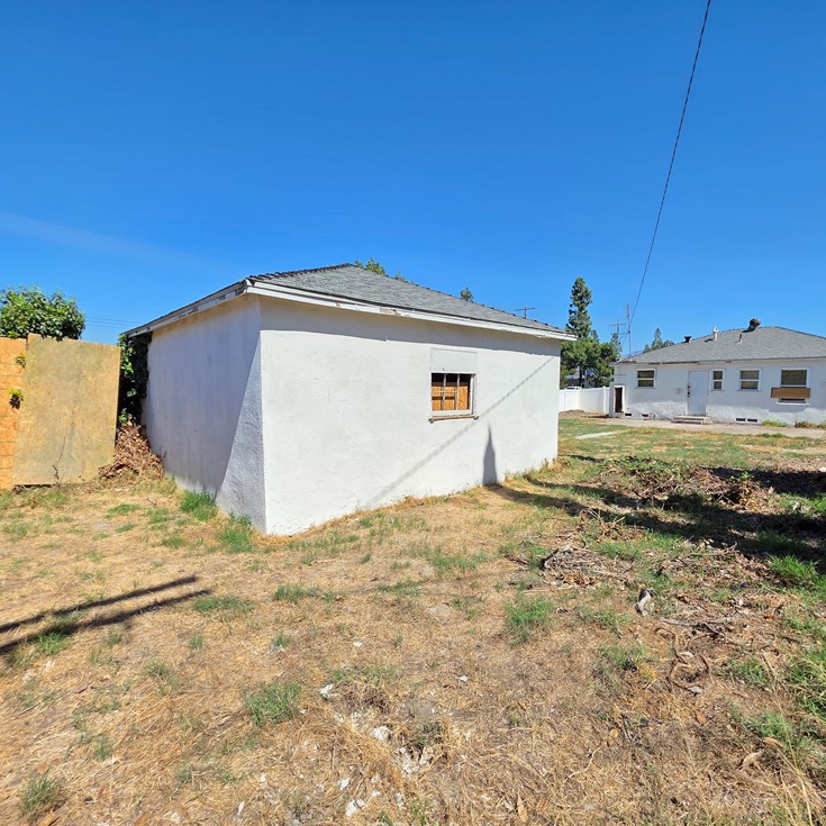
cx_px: 444
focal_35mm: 16
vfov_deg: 87.4
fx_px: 432
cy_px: 417
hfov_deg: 87.3
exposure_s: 1/2586
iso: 40
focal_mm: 2.2
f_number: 1.9
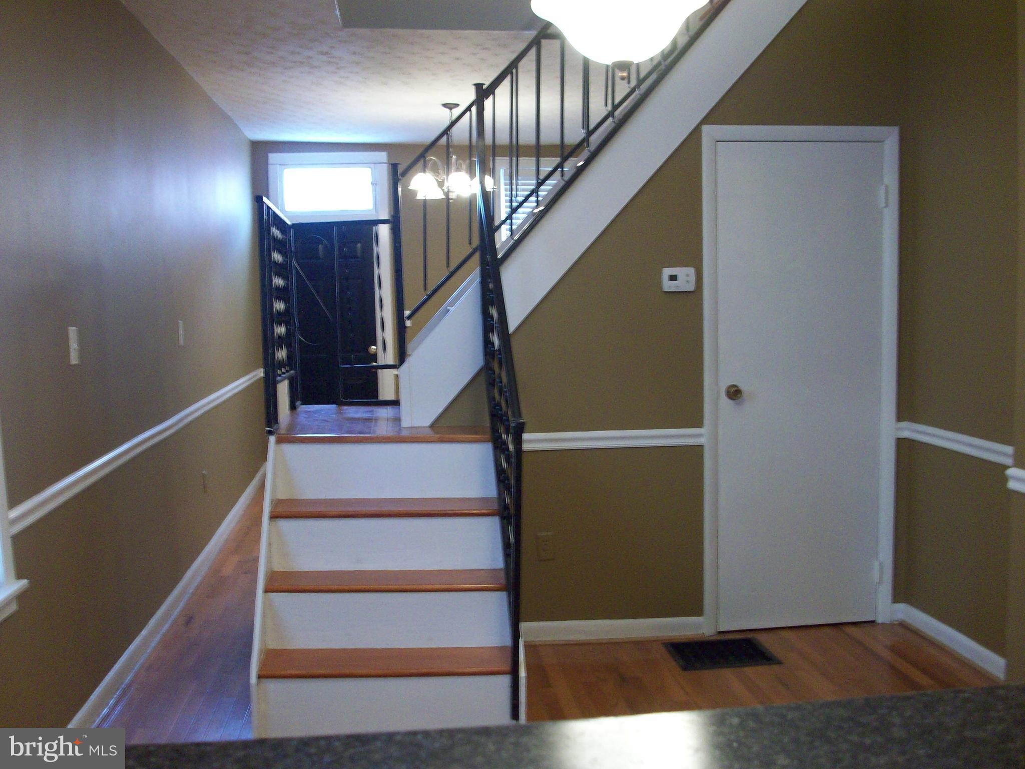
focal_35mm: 34
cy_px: 384
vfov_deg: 41.8
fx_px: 1007
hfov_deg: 54.0
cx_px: 512
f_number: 2.8
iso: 160
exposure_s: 1/8.41
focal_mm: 5.7
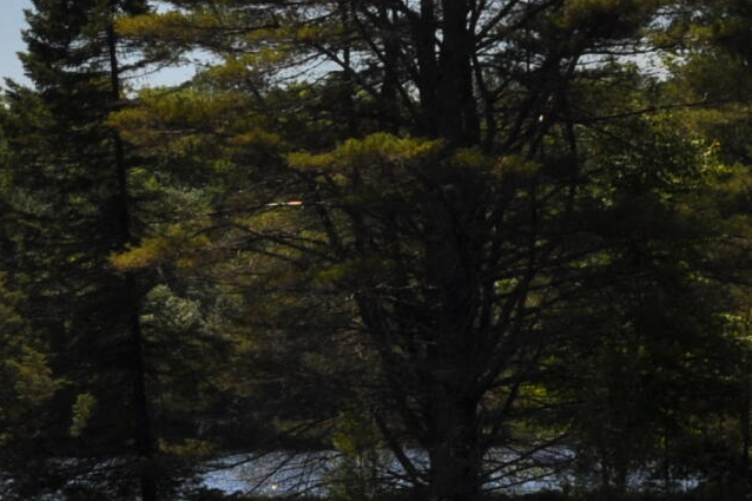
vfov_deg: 6.7
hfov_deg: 9.6
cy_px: 641
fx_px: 4267
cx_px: -539
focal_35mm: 204
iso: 200
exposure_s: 1/400
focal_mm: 29
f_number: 10
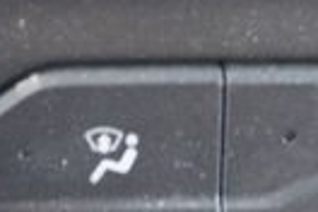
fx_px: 3083
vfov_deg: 3.8
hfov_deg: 5.9
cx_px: 164
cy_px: 610
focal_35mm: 349
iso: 1250
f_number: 5
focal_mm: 30
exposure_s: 1/60
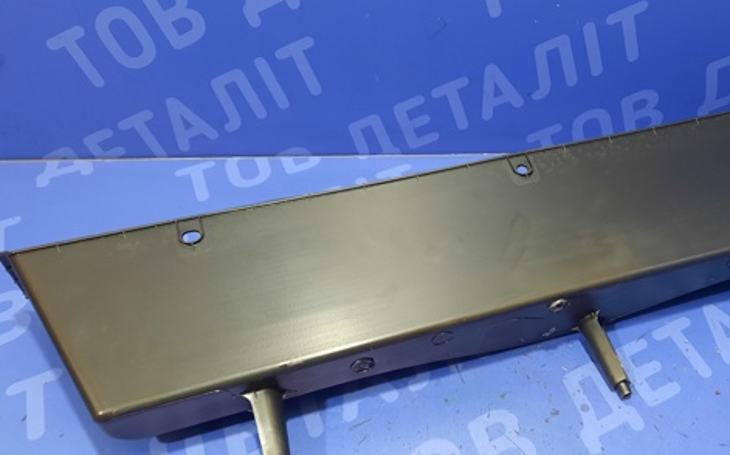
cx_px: 463
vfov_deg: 35.2
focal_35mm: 36
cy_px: 263
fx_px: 716
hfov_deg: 53.3
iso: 320
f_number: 2
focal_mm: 4.6
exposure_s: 1/25
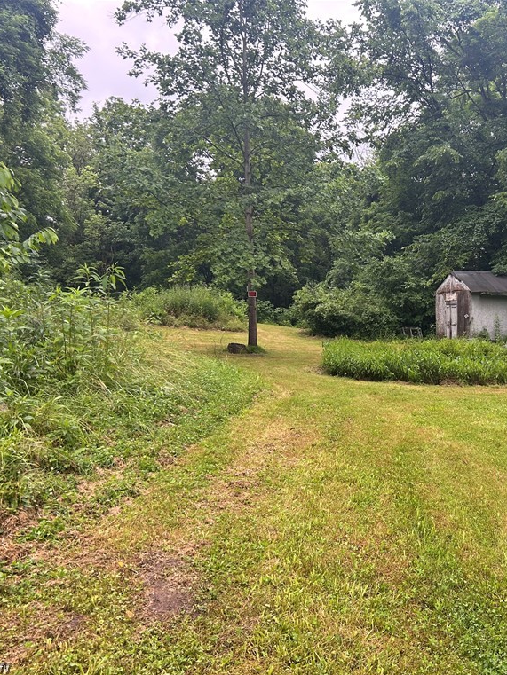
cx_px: 373
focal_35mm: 35
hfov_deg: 39.7
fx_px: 683
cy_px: 340
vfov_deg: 52.6
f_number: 1.5
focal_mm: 5.7
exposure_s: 1/144
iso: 64
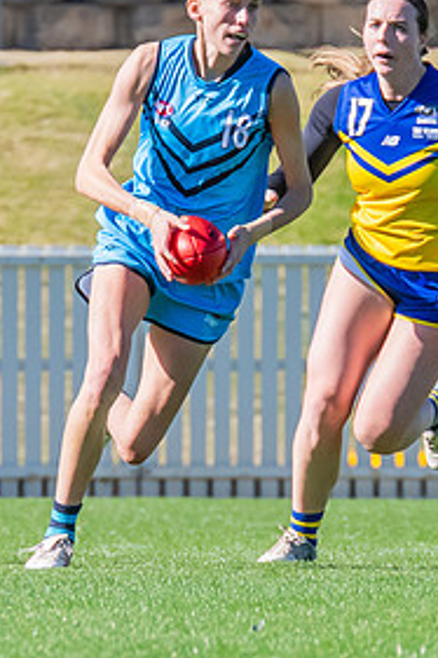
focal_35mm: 1853
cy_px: 206
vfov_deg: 1.1
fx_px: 33856
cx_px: 183
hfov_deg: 0.7
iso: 800
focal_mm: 420
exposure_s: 1/1250
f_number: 9
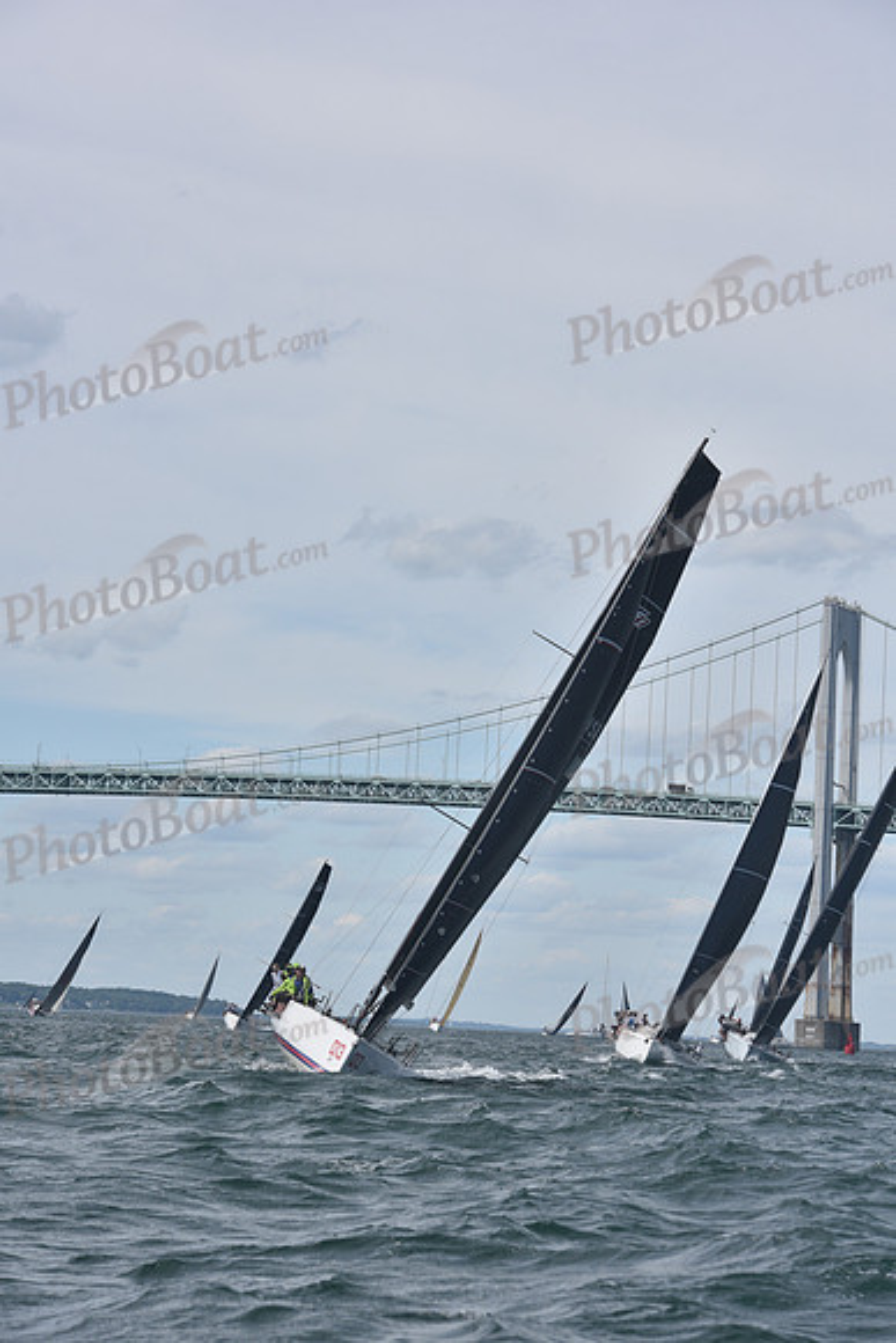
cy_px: 672
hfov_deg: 13.7
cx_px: 448
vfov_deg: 20.4
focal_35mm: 100
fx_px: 3731
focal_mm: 100
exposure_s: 1/800
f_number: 8
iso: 320
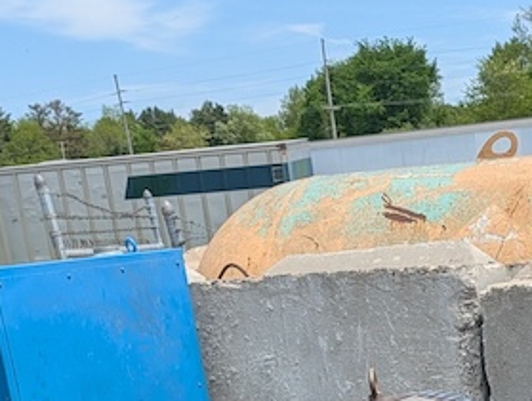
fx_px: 1354
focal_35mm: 88
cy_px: 566
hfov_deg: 21.8
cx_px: 456
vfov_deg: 15.7
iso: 19
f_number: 1.68
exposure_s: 1/848
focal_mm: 6.9
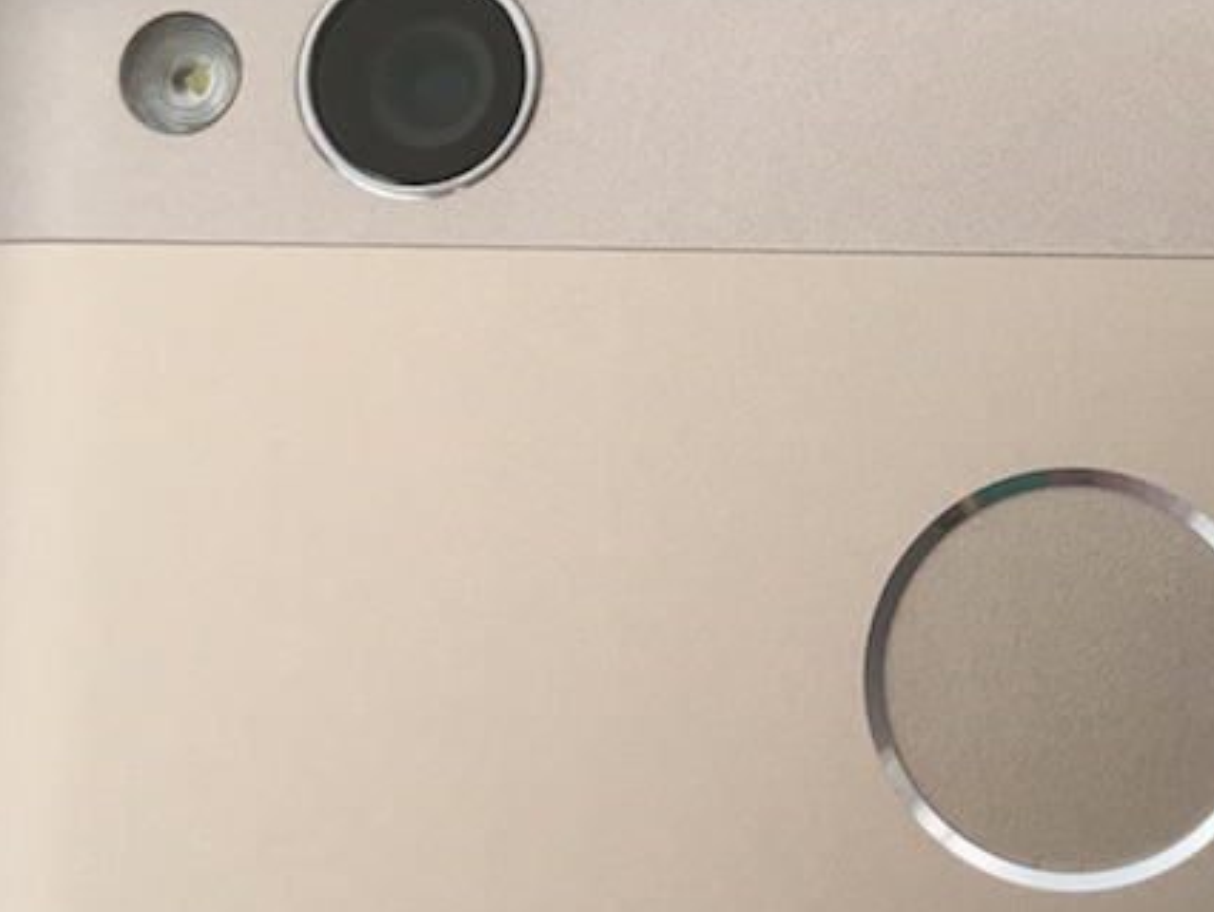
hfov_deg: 27.7
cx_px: 1043
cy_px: 279
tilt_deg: -83.4
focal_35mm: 68
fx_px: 2386
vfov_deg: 21.5
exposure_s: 1/17
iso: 40
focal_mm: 4.15
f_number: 2.2
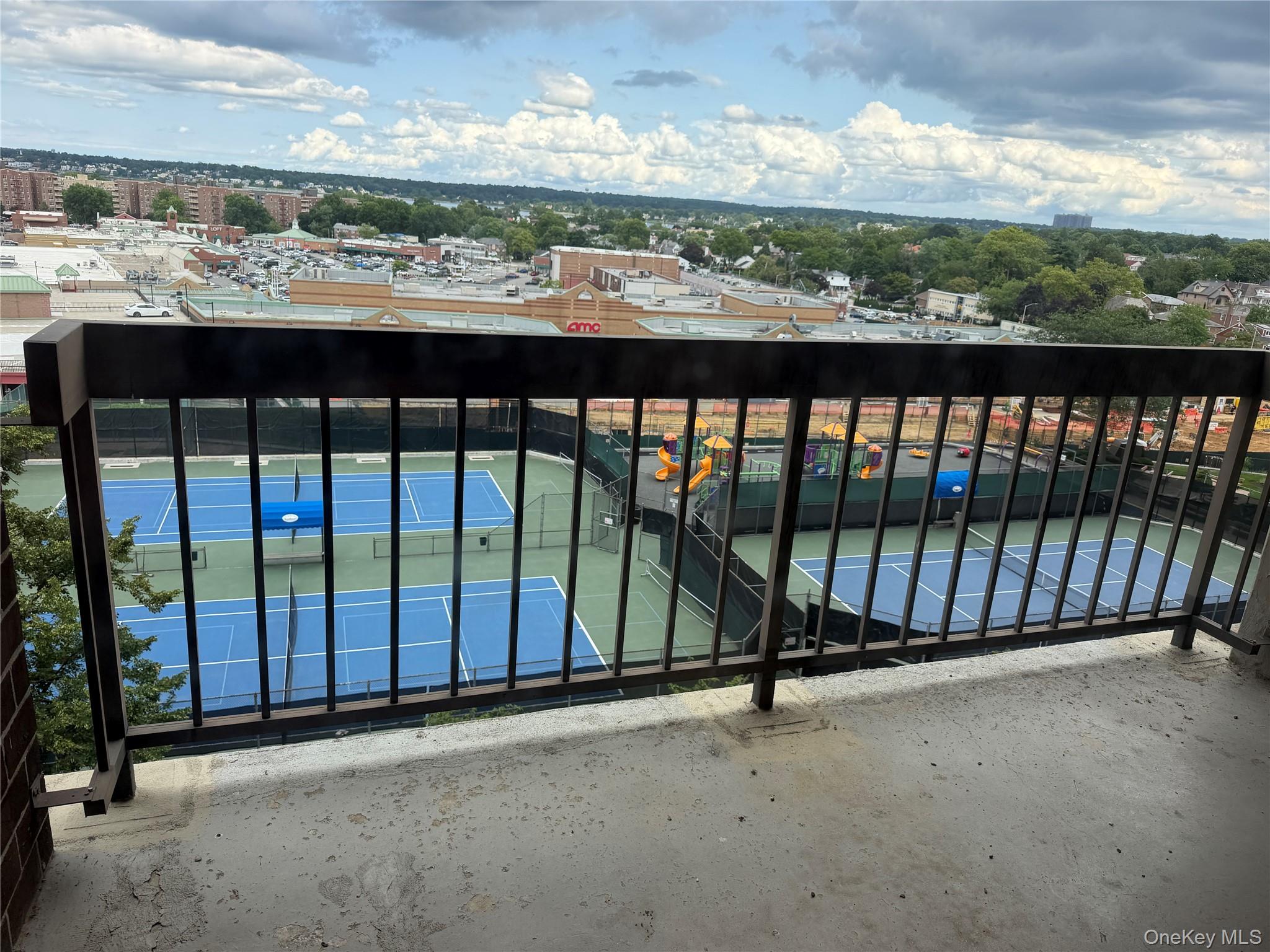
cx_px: 635
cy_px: 476
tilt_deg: -17.4
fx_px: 881
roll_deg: -4.3
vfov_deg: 56.8
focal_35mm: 24
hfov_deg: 71.6
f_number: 1.78
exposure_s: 1/1618
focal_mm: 6.76
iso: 80
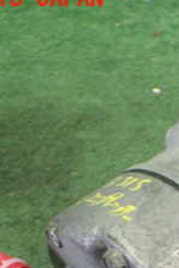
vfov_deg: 23.1
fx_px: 633
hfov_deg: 15.2
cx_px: 247
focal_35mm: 85
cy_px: 257
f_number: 2.3
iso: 800
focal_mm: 5.4
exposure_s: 1/40
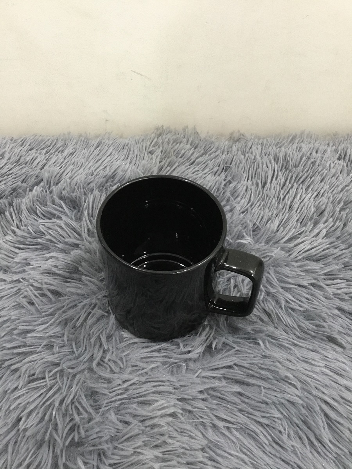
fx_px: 420
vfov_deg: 58.4
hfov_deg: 45.4
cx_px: 176
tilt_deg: -50.8
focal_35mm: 31
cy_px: 234
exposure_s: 1/33
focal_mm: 3.3
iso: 200
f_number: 2.4
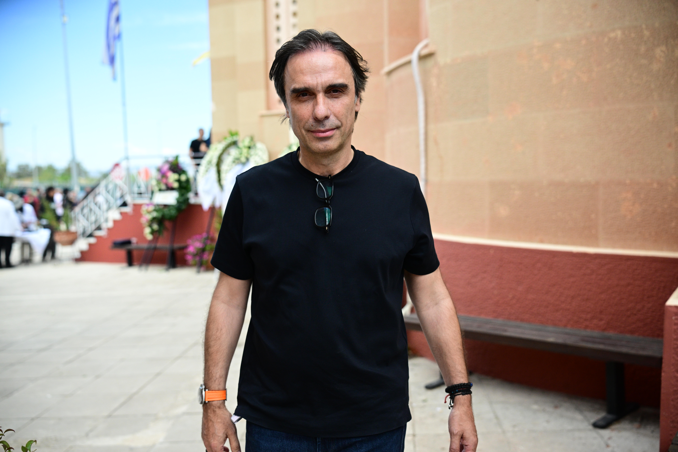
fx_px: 659
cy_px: 226
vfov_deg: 37.9
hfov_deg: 54.4
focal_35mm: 35
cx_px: 339
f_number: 2.8
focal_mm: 35
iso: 1000
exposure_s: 1/5000
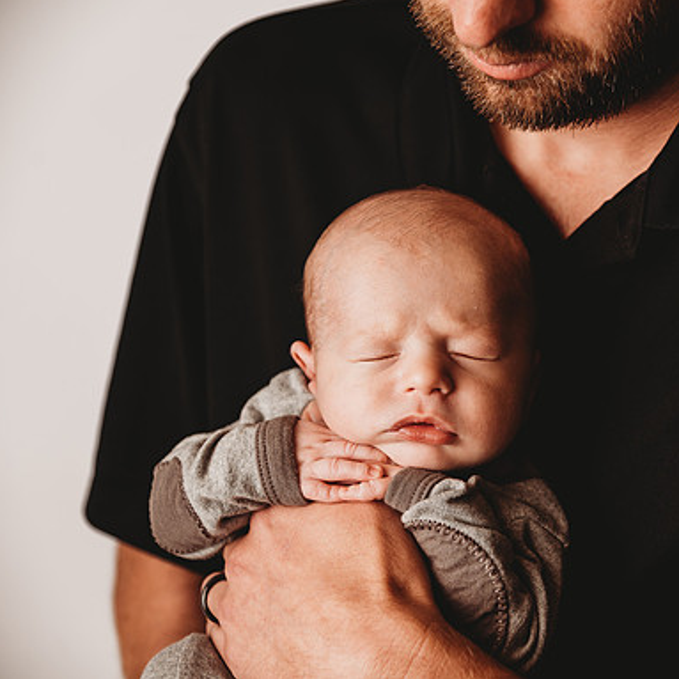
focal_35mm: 90
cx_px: 491
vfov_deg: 19.3
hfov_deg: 19.2
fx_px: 1997
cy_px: 338
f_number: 4
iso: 100
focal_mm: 70
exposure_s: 1/160
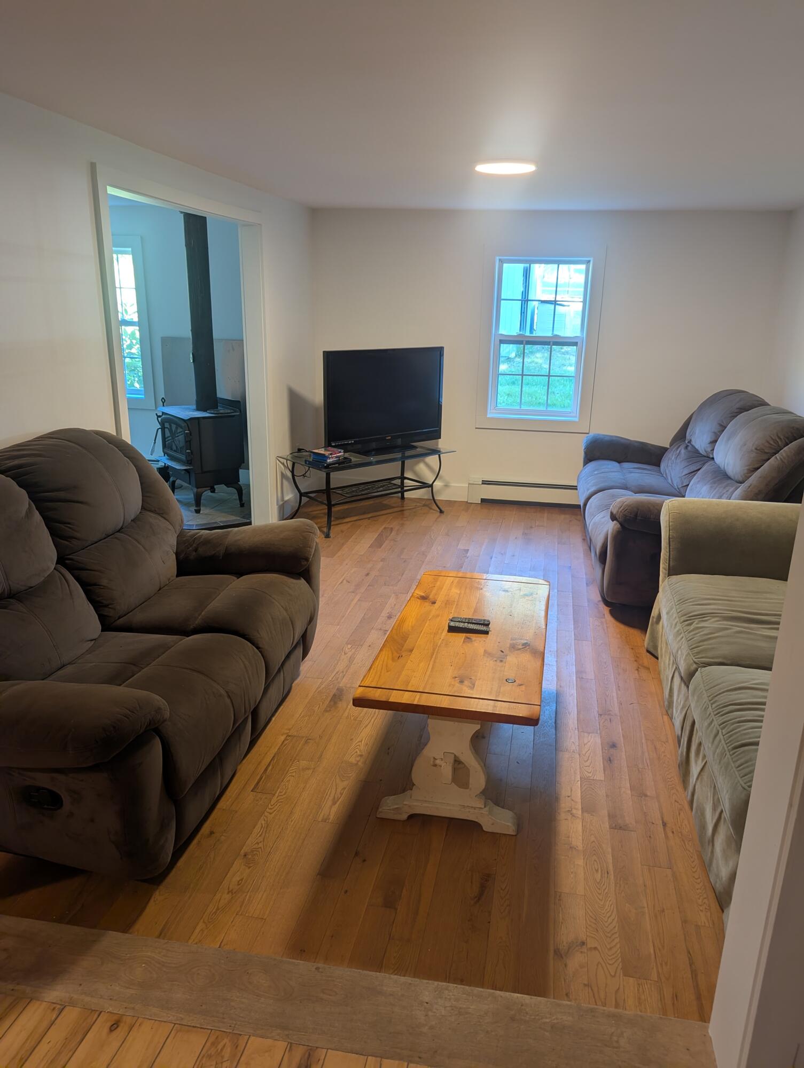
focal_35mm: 24
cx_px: 402
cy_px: 534
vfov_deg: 71.5
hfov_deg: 56.9
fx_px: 742
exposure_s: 1/40
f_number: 1.85
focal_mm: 6.81
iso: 90
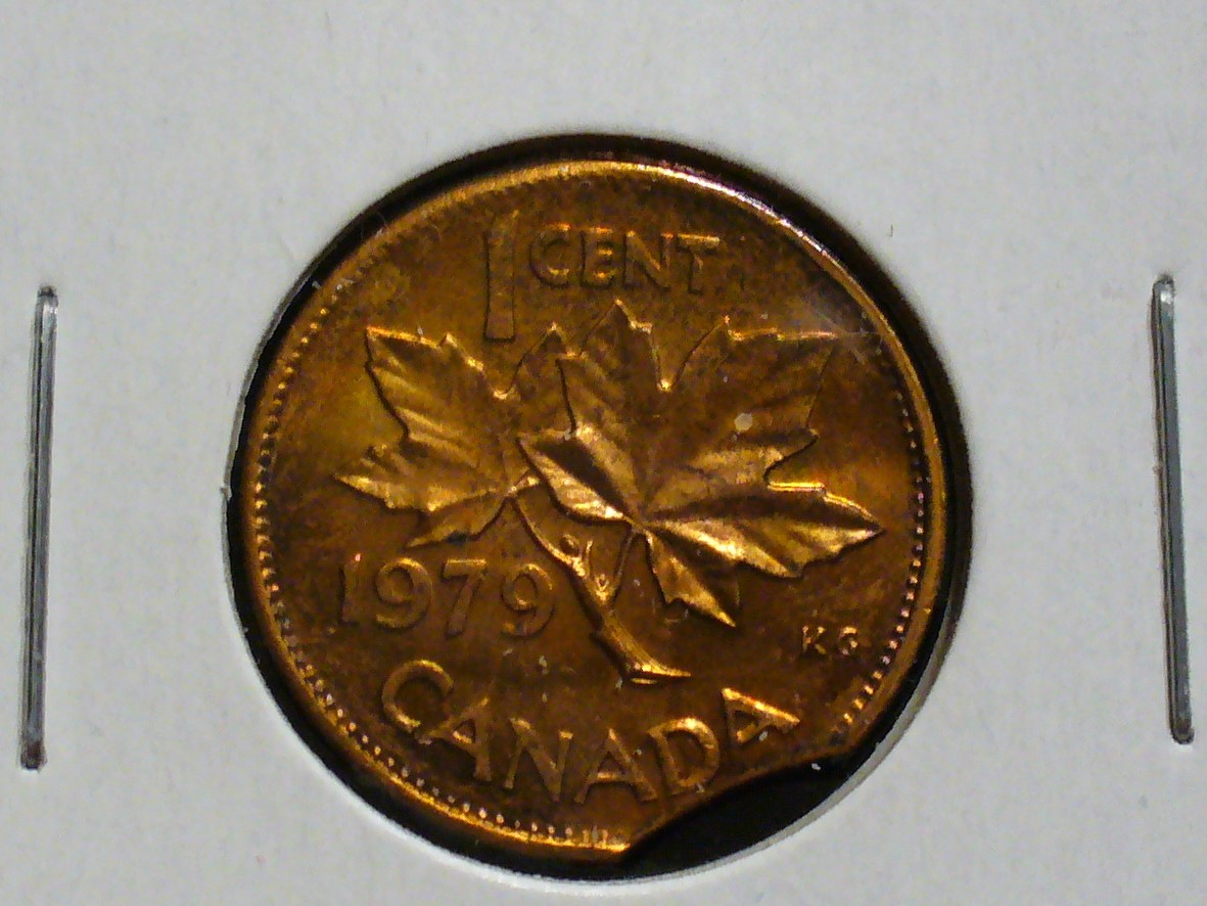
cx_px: 604
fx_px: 1290
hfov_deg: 50.1
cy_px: 453
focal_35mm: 37
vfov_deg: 38.7
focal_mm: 6.1
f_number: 2.8
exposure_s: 1/30
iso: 200
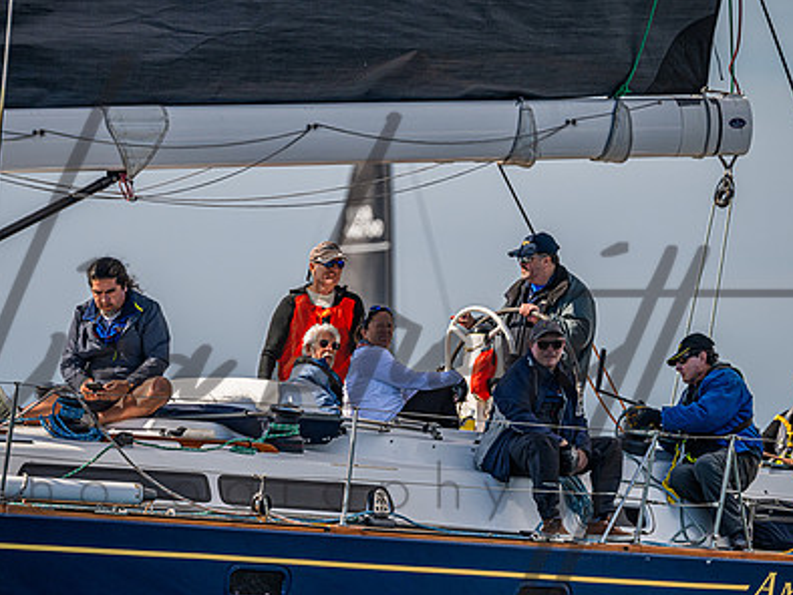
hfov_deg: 5.0
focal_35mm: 396
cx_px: 421
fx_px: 9077
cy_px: 341
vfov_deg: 3.8
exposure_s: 1/4000
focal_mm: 280
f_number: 5.6
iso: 400
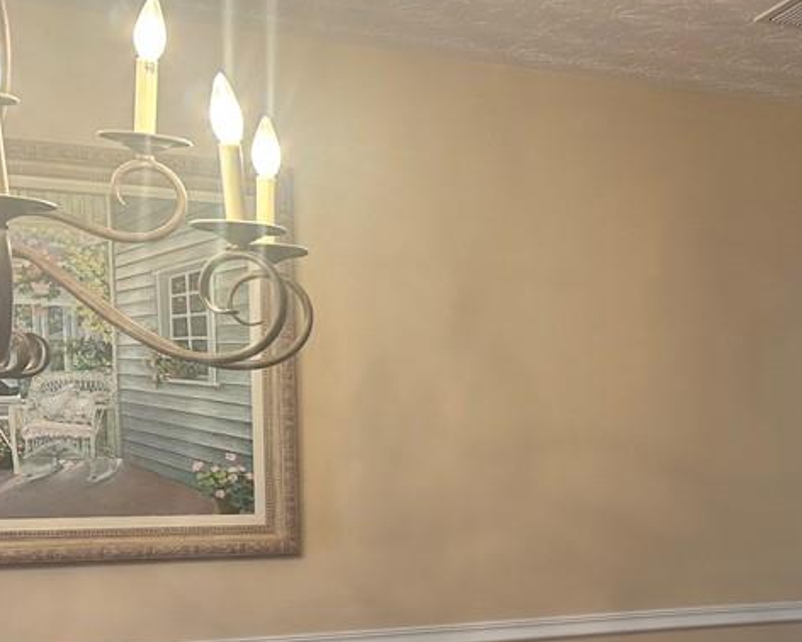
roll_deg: -0.5
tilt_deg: -4.0
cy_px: 527
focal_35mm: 55
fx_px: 1306
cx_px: 810
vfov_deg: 27.0
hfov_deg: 31.5
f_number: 1.5
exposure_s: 1/60
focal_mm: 5.7
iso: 125
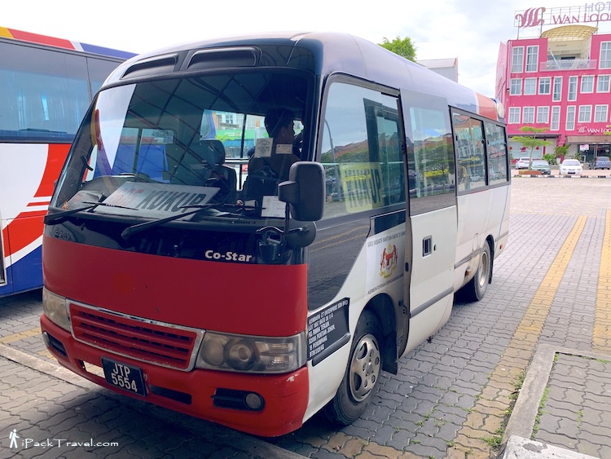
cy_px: 230
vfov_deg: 53.1
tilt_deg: -10.7
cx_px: 306
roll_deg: +1.7
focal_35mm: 26
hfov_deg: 67.3
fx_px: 459
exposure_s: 1/561
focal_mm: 4.25
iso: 25
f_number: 1.8
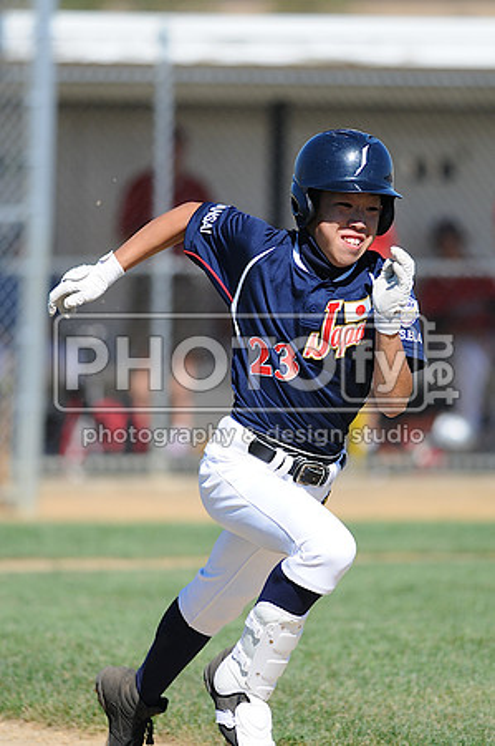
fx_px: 9302
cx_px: 248
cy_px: 373
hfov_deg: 3.0
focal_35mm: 450
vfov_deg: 4.6
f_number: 4
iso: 200
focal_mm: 300
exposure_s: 1/1600
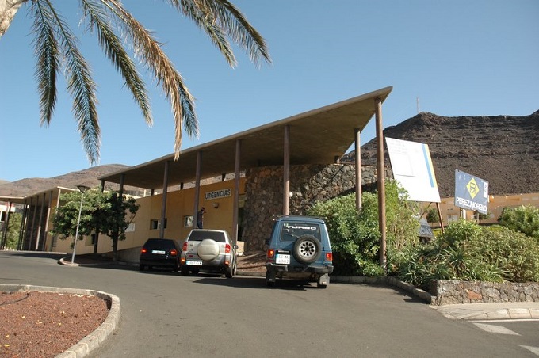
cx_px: 270
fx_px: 404
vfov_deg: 47.8
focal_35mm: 27
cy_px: 179
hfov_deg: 67.4
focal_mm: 18
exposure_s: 1/500
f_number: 7.1
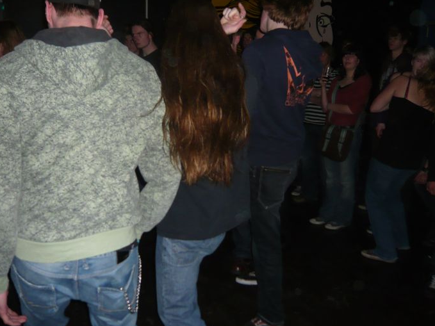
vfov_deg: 42.9
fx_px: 415
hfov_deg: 55.3
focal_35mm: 33
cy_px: 148
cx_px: 209
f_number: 2.8
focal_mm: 4.6
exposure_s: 1/30
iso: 160
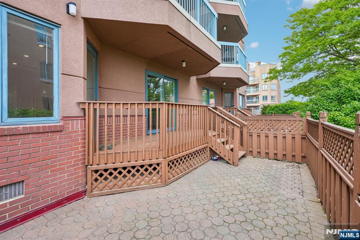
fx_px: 160
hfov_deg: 96.8
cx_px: 180
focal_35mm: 16
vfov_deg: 73.7
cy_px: 120
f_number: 8
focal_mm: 16
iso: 100
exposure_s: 1/40
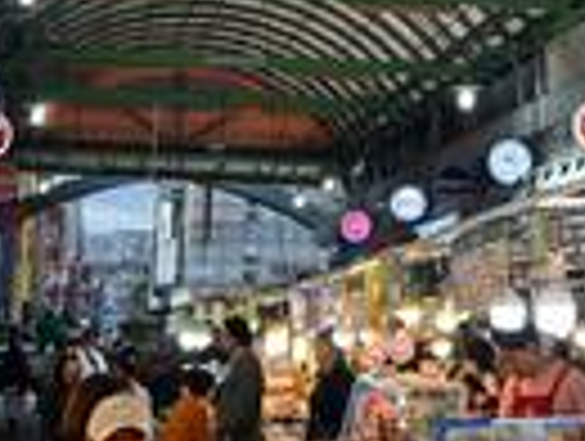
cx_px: 477
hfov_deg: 20.2
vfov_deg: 15.0
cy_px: -68
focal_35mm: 96
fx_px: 1625
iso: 50
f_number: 1.5
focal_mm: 5.7
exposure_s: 1/163
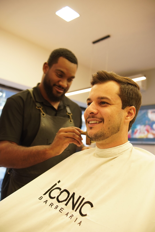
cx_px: 78
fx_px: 223
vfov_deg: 55.1
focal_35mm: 34
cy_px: 116
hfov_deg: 38.4
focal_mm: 23
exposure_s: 1/60
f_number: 2.2
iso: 250
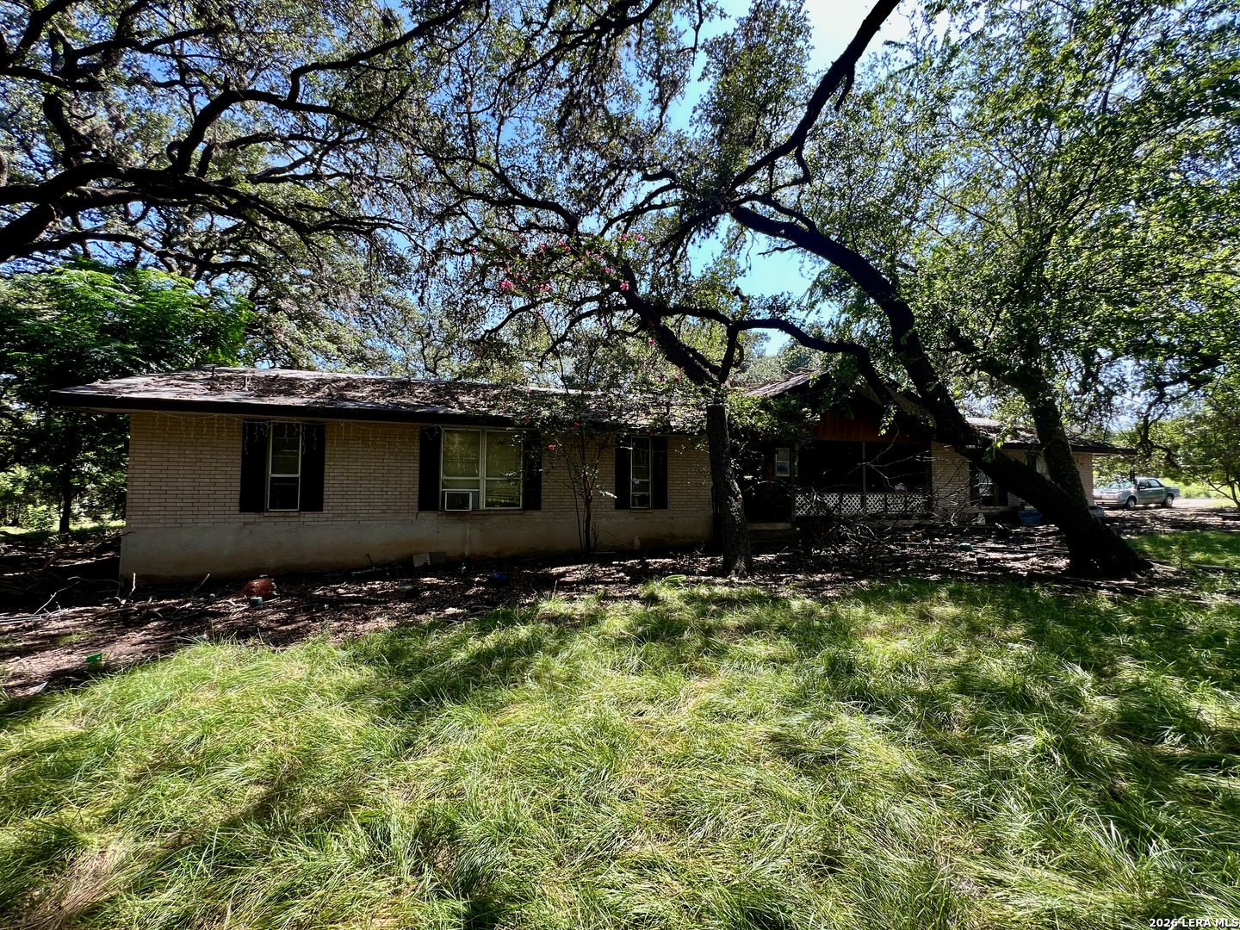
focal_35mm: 13
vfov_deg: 89.9
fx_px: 466
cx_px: 620
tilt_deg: +2.8
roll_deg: +0.2
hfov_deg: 106.2
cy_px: 465
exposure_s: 1/157
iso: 32
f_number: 1.8
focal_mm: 1.57
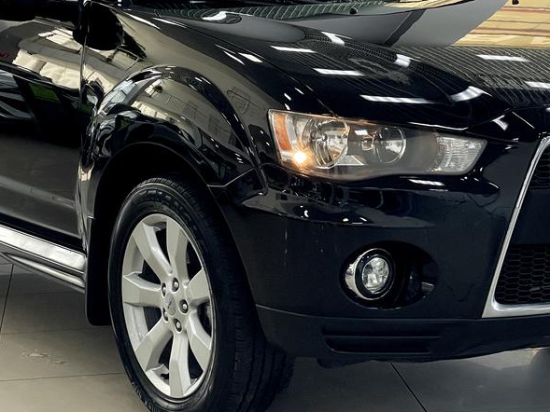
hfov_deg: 18.5
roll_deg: +1.1
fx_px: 1685
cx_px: 295
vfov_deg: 13.9
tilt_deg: -4.6
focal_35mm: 106
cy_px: 66
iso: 80
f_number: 2
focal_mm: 6
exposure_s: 1/99
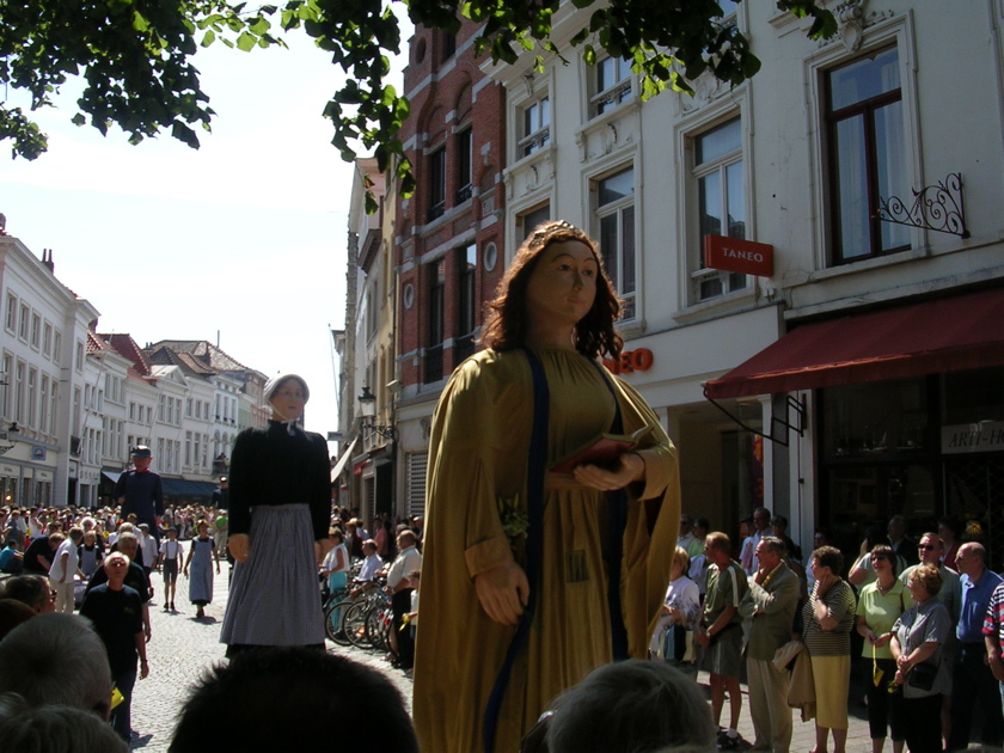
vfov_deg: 37.7
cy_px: 376
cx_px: 502
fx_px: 1102
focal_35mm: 38
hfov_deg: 49.0
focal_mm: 5.8
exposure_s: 1/253
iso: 50
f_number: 5.6
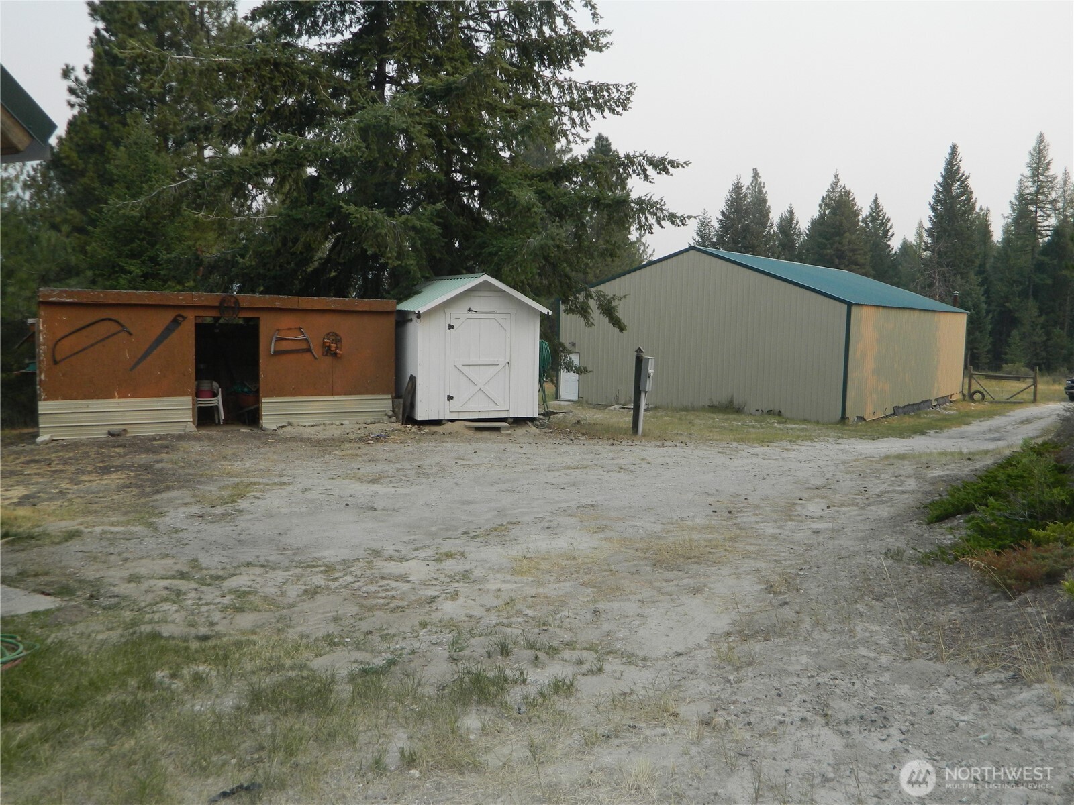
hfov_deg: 58.4
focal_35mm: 31
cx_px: 537
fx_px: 962
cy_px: 402
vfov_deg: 45.4
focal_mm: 5.6
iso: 110
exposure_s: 1/400
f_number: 3.2
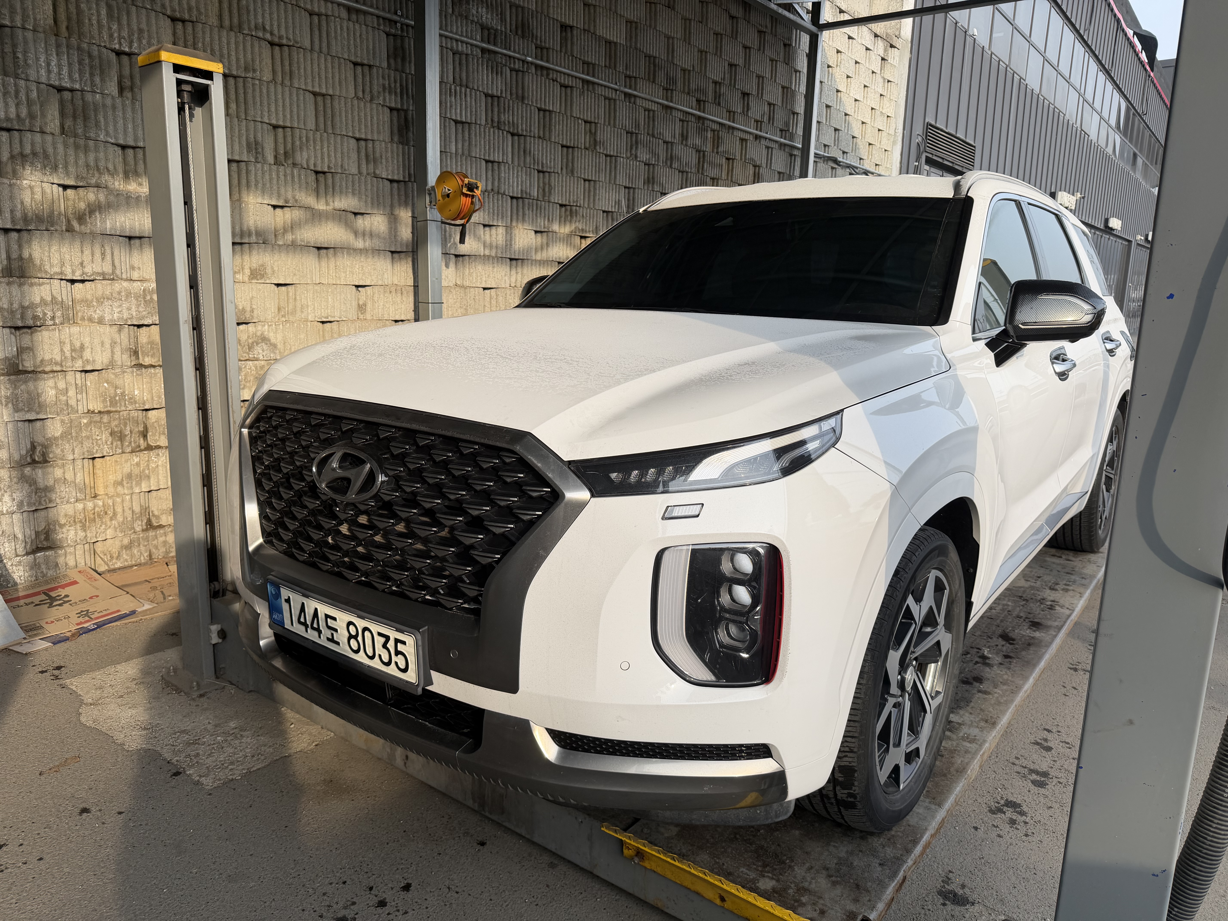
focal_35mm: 24
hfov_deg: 71.6
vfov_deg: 56.8
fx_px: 851
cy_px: 460
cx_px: 614
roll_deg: -1.4
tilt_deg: -10.7
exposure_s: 1/1464
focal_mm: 6.76
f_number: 1.78
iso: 80
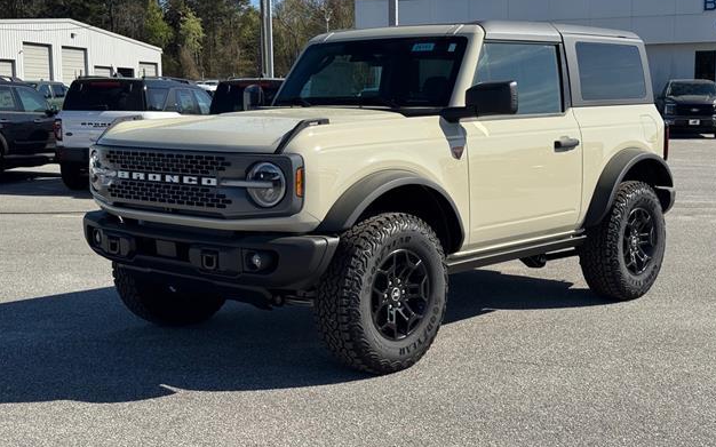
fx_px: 1015
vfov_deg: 24.9
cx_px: 364
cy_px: 219
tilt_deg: -3.3
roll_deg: -1.5
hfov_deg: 38.9
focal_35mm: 52
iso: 64
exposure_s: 1/4608
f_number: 1.78
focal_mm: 6.76
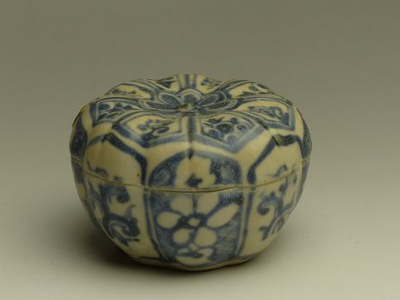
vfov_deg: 8.3
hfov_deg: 11.1
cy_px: 156
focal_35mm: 178
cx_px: 190
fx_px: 2057
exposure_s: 1/160
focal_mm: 24.8
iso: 200
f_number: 4
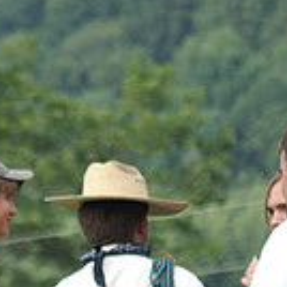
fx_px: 4653
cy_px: 323
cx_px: -199
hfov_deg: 3.5
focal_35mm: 496
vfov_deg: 3.5
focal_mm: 90
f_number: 4.5
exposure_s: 1/320
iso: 100
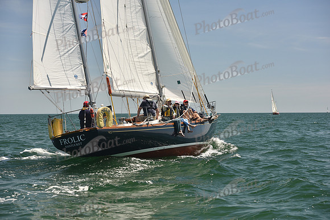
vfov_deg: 19.5
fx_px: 642
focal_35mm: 70
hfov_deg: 28.8
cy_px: 110
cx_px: 165
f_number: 5
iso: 250
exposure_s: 1/800
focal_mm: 70
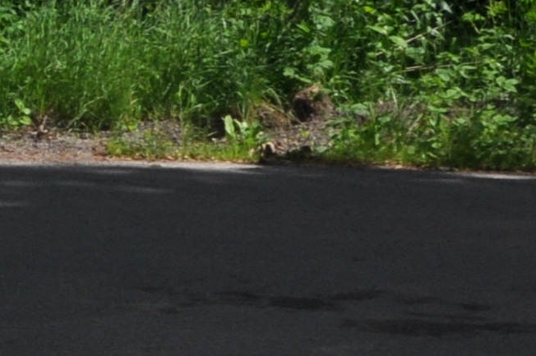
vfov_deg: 6.3
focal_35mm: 217
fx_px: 3227
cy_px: 226
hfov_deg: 8.2
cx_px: -1020
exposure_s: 1/250
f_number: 16
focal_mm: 22
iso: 200
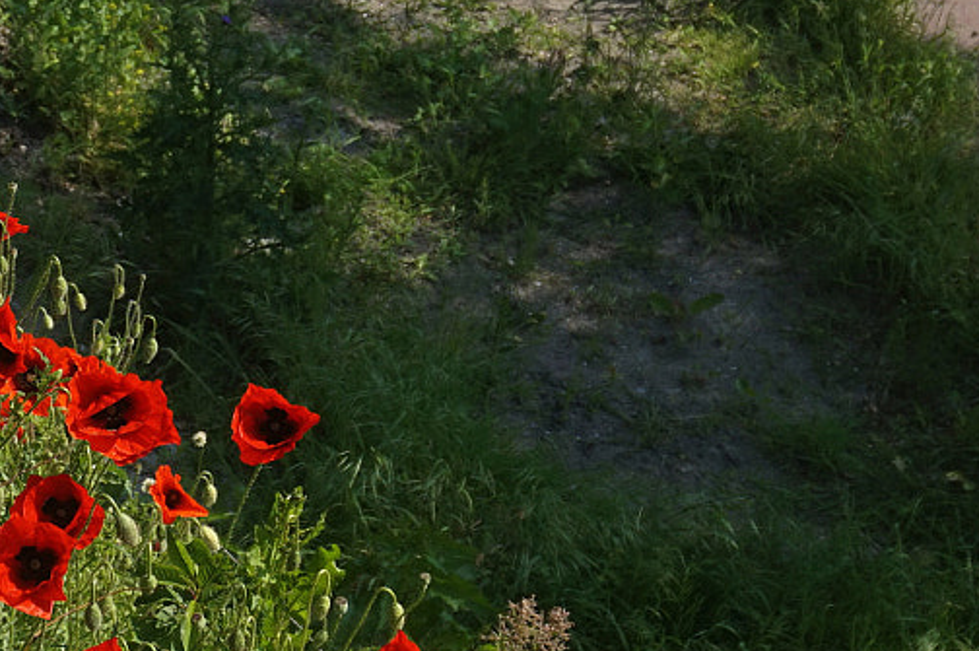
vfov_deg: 10.6
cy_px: 203
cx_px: -317
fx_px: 3493
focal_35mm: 129
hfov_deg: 15.2
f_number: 5.6
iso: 100
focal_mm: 27
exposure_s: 1/400
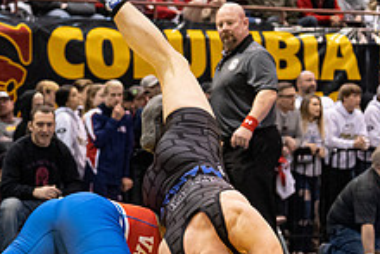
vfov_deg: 6.9
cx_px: 157
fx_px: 2091
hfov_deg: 10.4
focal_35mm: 198
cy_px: 219
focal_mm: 75
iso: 6400
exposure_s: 1/500
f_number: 4
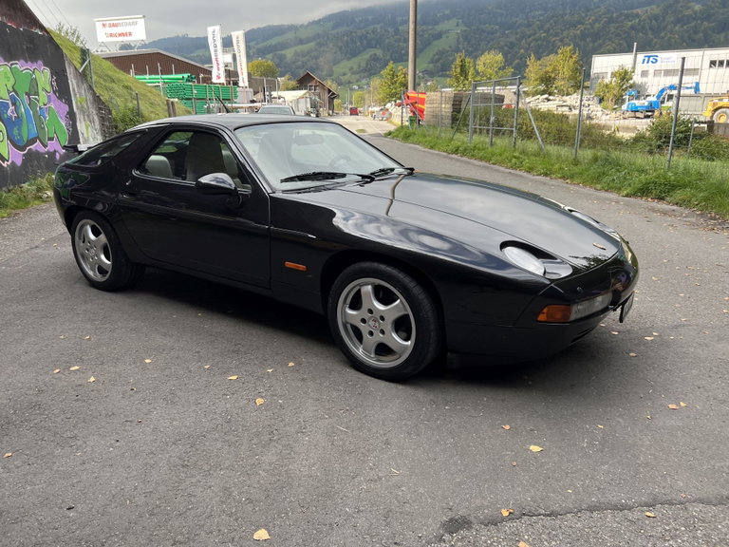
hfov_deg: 67.3
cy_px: 274
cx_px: 364
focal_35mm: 26
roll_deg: +1.3
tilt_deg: -14.9
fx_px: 548
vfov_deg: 53.1
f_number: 1.5
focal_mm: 5.7
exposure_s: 1/718
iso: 50
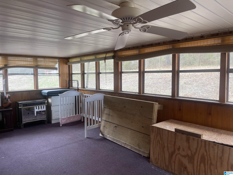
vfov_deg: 53.1
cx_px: 116
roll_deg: +0.9
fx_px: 175
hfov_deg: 67.3
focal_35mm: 26
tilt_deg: -4.1
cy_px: 88
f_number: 1.6
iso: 50
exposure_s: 1/121
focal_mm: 5.1
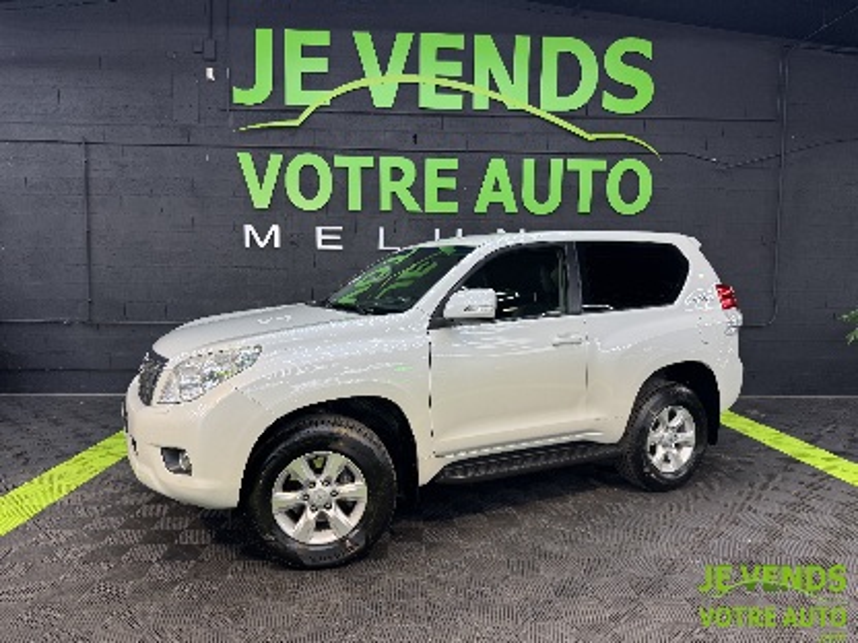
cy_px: 322
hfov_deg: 71.6
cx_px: 429
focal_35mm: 24
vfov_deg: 56.8
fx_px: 595
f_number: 1.78
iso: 125
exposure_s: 1/100
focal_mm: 6.76
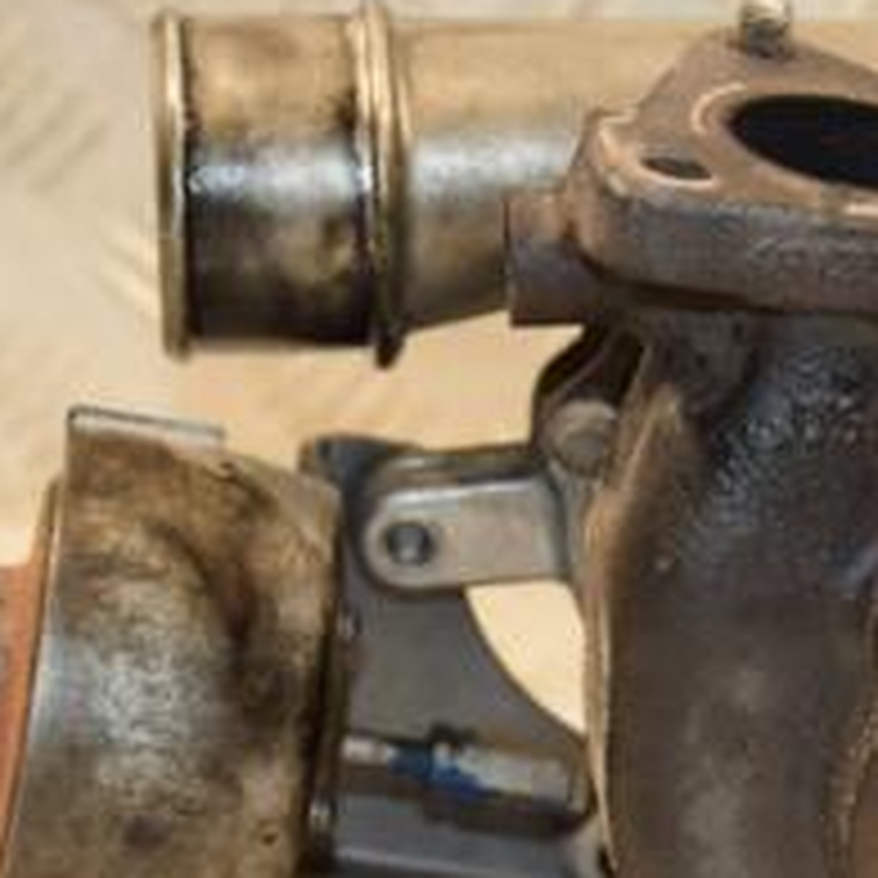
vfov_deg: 9.3
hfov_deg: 9.3
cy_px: 635
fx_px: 5395
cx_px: 801
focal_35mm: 188
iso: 800
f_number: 5
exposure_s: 1/200
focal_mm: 48
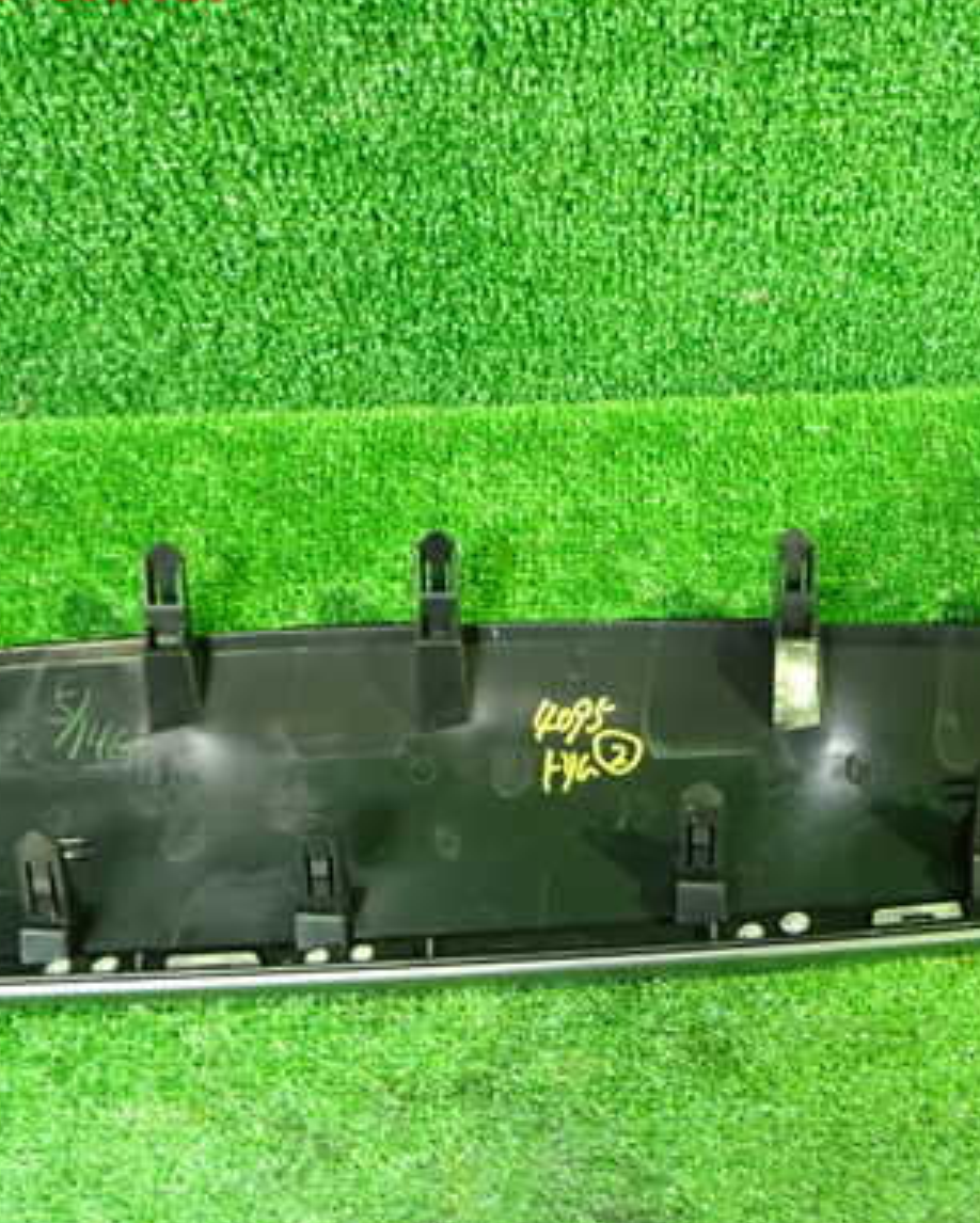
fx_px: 1666
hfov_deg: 32.6
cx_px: 602
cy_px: 660
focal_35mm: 46
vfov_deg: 40.3
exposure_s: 1/25
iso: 800
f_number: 2.3
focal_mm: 5.4
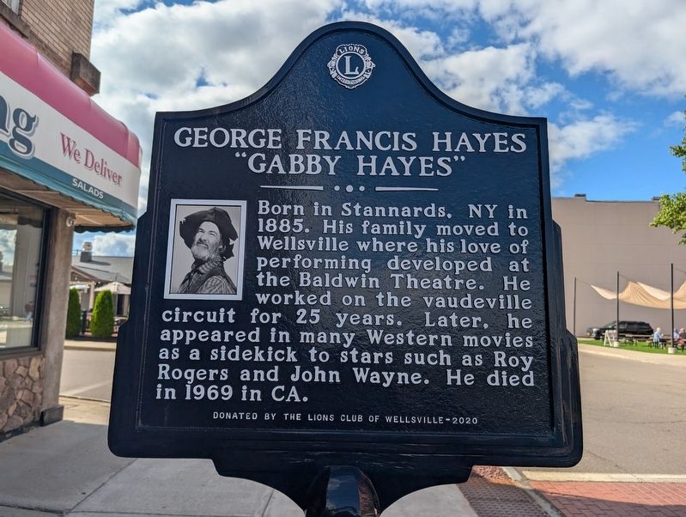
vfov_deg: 57.0
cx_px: 343
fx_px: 476
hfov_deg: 71.5
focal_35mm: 24
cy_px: 258
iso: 21
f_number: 1.68
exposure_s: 1/1404
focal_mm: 6.9
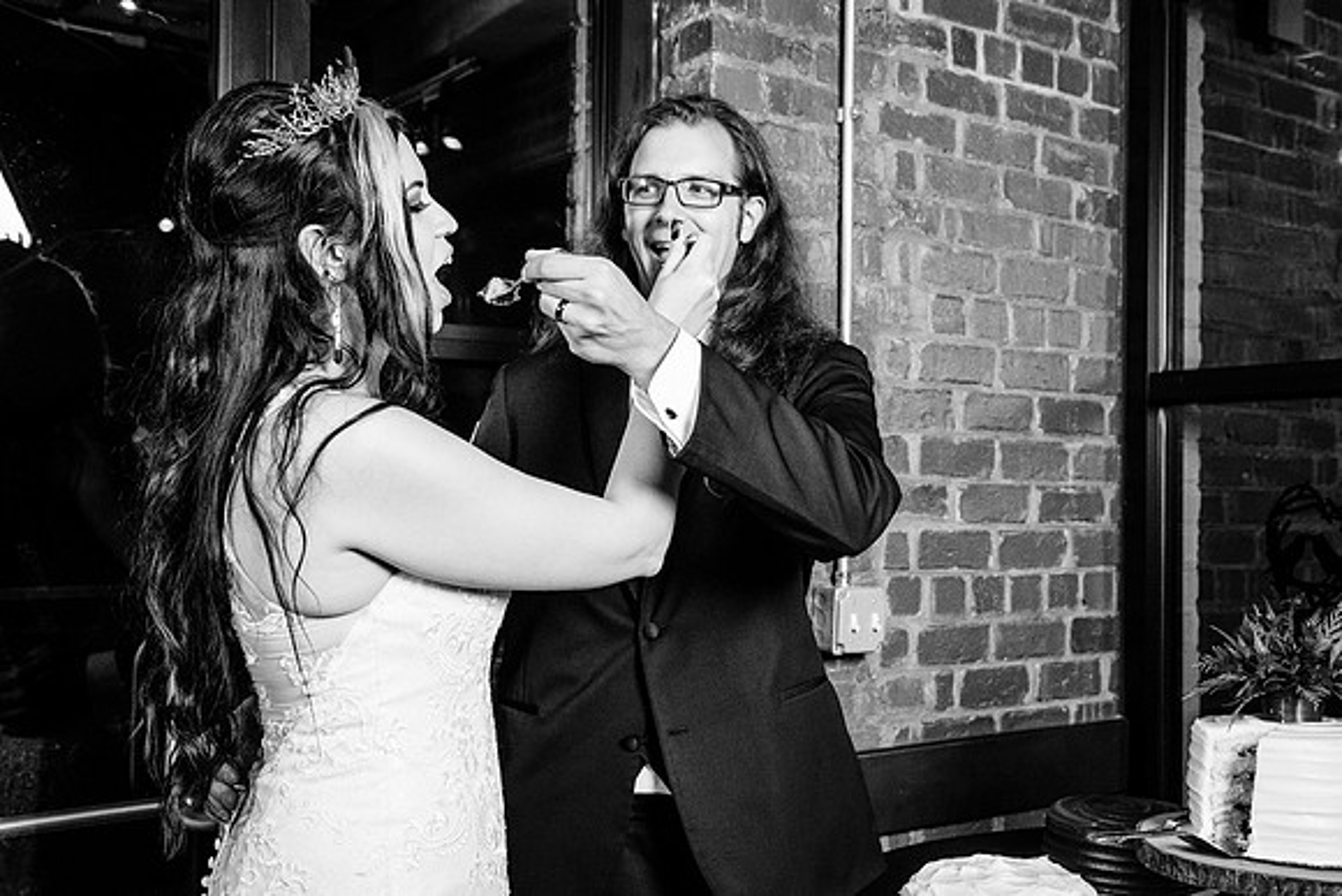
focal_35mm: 41
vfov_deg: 32.4
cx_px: 765
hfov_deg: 46.9
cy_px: 448
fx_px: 1542
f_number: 5.6
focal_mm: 35
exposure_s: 1/200
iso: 2000
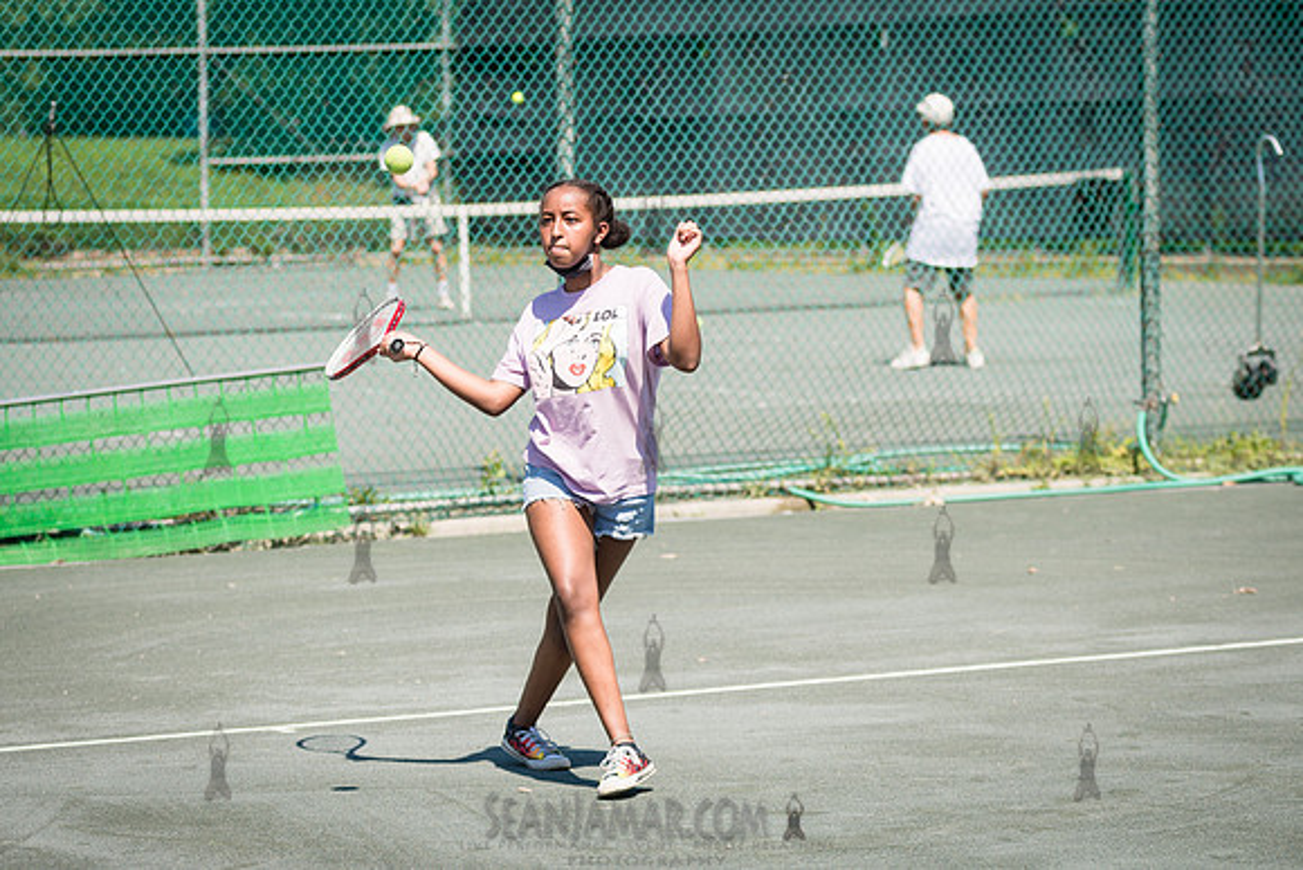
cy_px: 317
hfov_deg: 14.4
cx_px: 578
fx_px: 5161
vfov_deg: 9.6
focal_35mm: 143
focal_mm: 105
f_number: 5
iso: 125
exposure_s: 1/1000
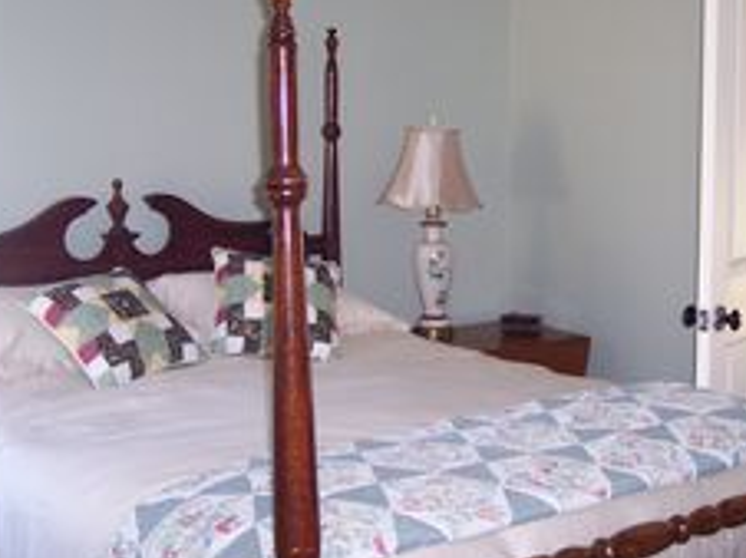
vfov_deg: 23.6
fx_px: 1335
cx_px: 505
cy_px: 317
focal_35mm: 62
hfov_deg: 31.0
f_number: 2.8
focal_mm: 8
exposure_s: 1/30
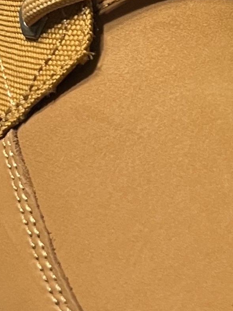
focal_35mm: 133
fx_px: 1194
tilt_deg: -31.0
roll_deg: +0.5
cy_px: -41
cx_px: 432
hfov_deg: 10.4
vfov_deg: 14.4
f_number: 1.6
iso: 160
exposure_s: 1/60
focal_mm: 5.1
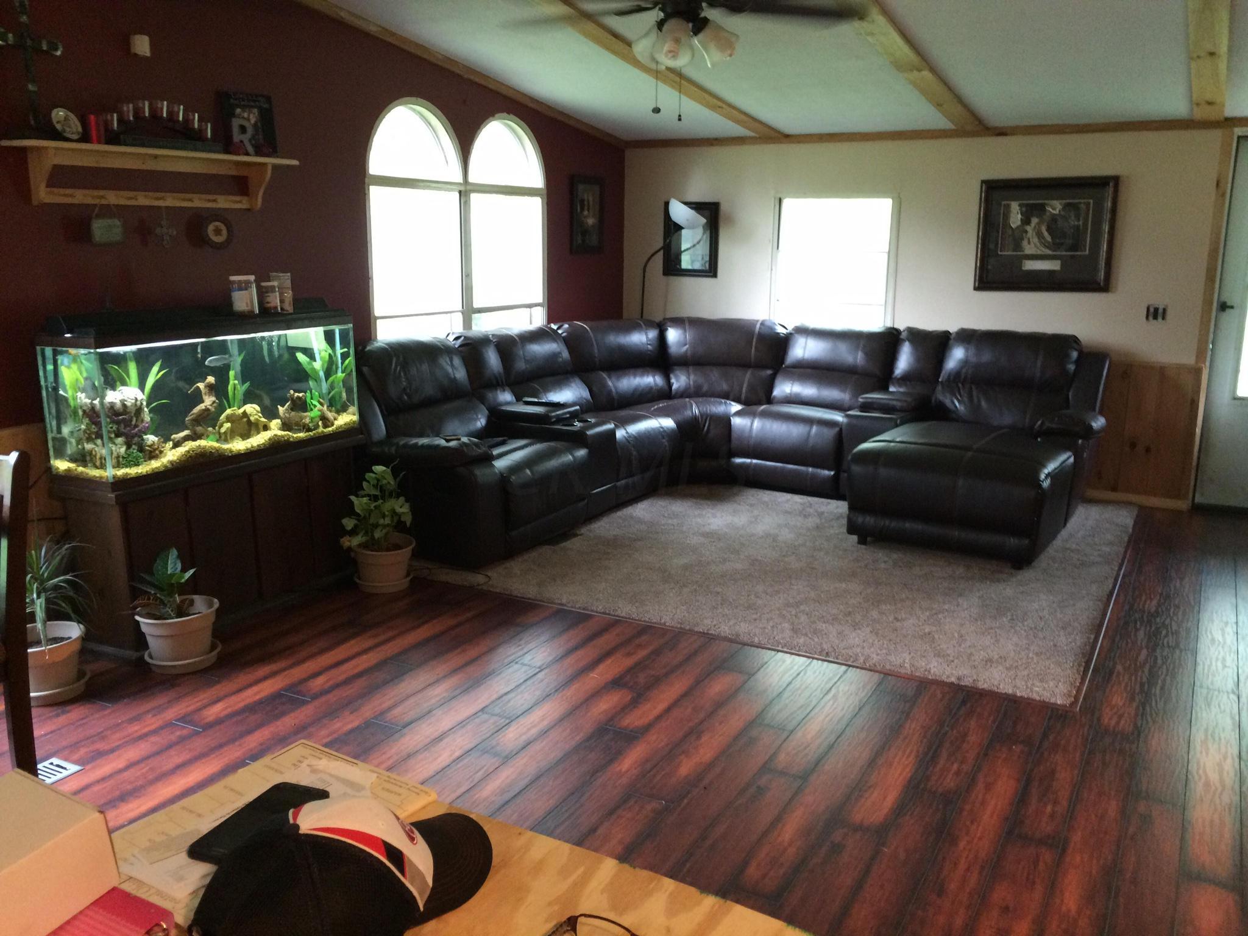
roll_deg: +0.5
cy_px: 468
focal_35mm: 29
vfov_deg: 48.2
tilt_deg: -12.1
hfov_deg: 61.7
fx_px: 1046
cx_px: 624
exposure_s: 1/15
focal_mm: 4.15
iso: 320
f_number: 2.2
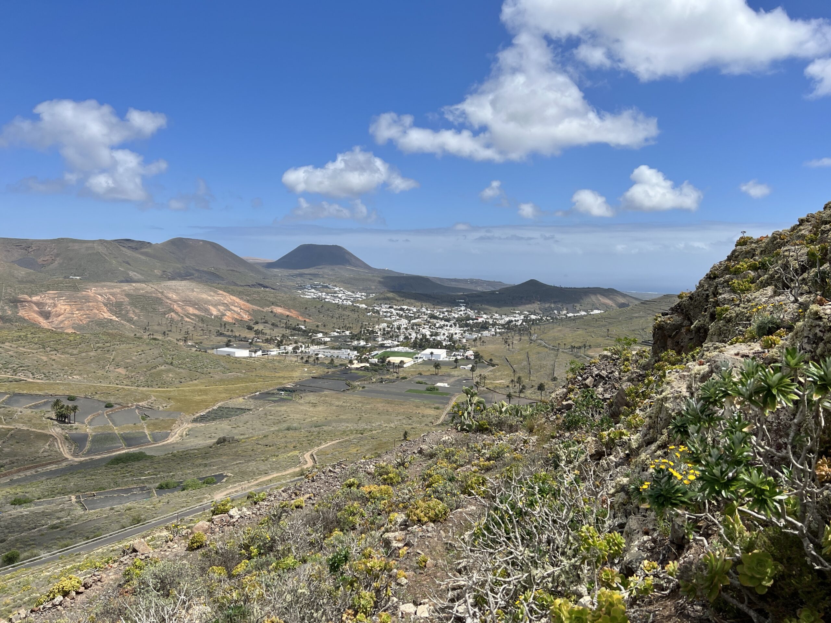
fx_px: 624
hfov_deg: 67.3
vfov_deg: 53.1
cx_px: 416
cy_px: 312
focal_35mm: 26
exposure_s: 1/5587
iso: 50
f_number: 1.5
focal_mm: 5.7
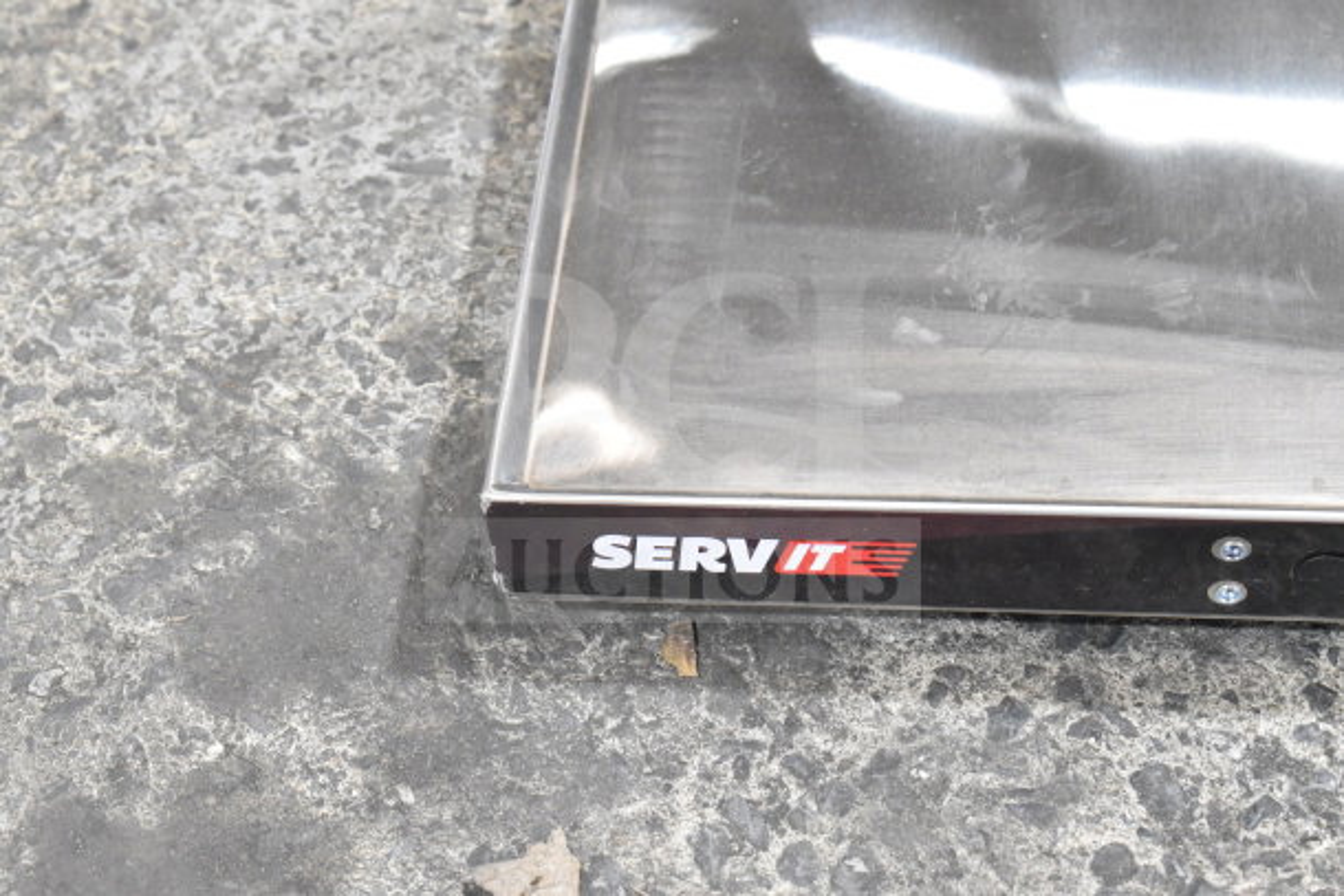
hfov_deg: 24.6
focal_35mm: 82
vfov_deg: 16.6
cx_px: 672
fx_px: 3081
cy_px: 448
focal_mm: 55
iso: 6400
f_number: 7.1
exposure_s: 1/200
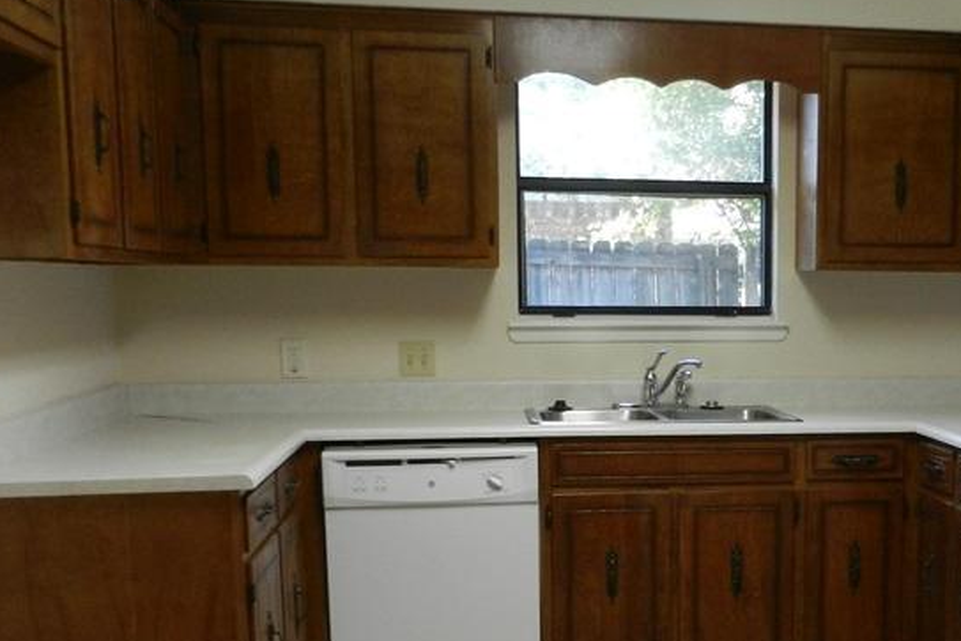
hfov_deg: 39.0
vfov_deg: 27.3
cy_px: 455
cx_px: 747
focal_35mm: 49
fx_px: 1308
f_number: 3.5
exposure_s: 1/30
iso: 250
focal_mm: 4.5
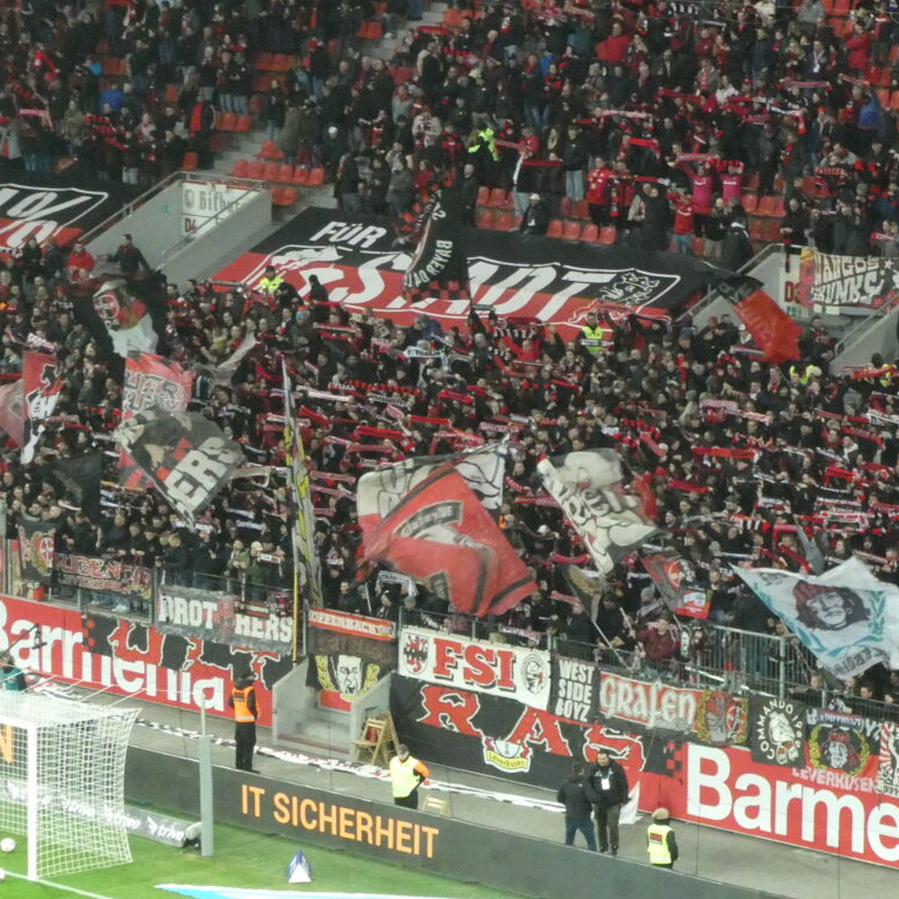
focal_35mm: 167
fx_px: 4907
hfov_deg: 10.4
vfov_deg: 10.5
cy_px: 597
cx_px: 684
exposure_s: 1/80
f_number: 4.9
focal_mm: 16.1
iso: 1000
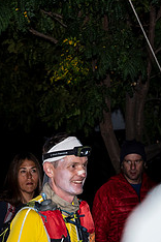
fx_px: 1435
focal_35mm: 214
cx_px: -36
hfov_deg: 6.4
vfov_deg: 9.6
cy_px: 234
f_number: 4
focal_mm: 70
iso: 320
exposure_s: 1/200
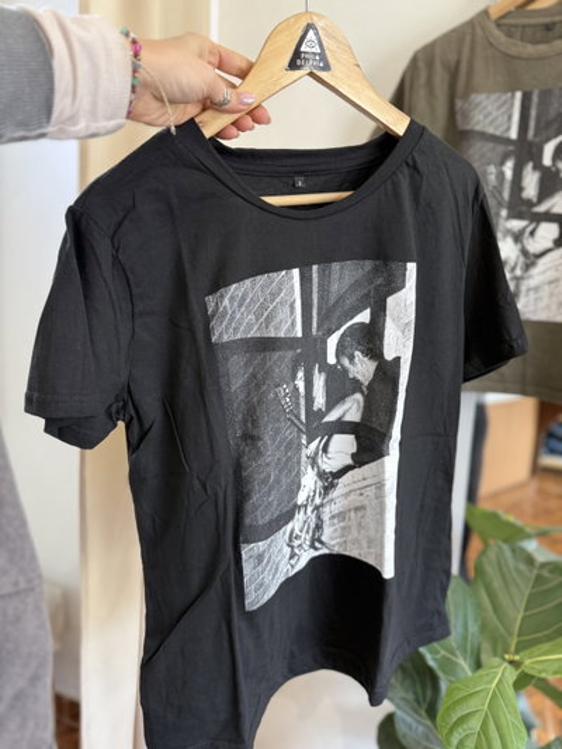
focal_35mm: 24
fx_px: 519
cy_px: 374
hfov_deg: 56.8
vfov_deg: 71.6
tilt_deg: -9.7
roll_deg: -2.9
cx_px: 281
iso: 200
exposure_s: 1/99
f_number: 1.78
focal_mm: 6.76
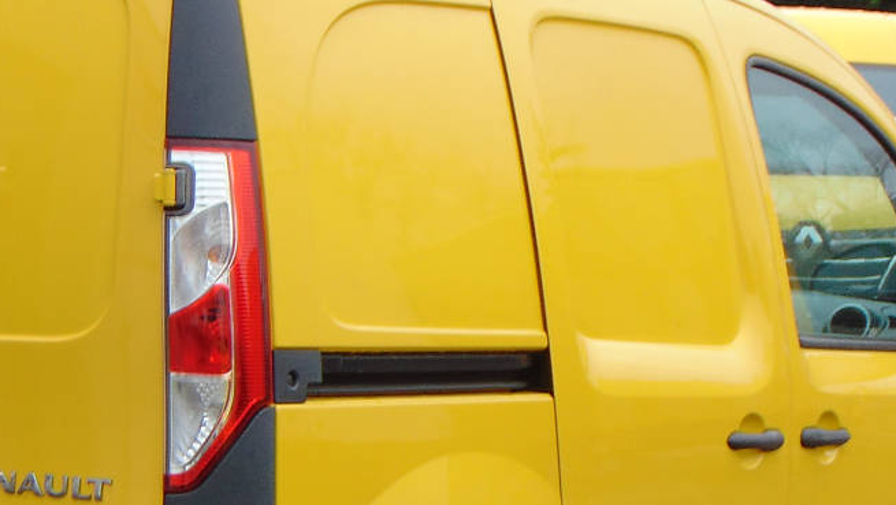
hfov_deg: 16.1
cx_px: 286
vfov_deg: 9.1
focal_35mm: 133
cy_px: 482
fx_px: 3161
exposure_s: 1/40
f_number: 3.5
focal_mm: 9
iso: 80
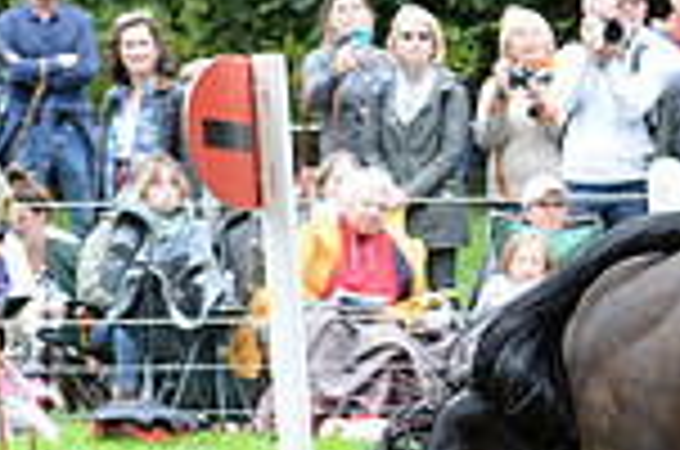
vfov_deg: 3.9
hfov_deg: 5.7
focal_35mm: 354
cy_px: 526
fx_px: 6673
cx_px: 1234
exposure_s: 1/1000
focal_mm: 92
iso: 2000
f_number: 4.5
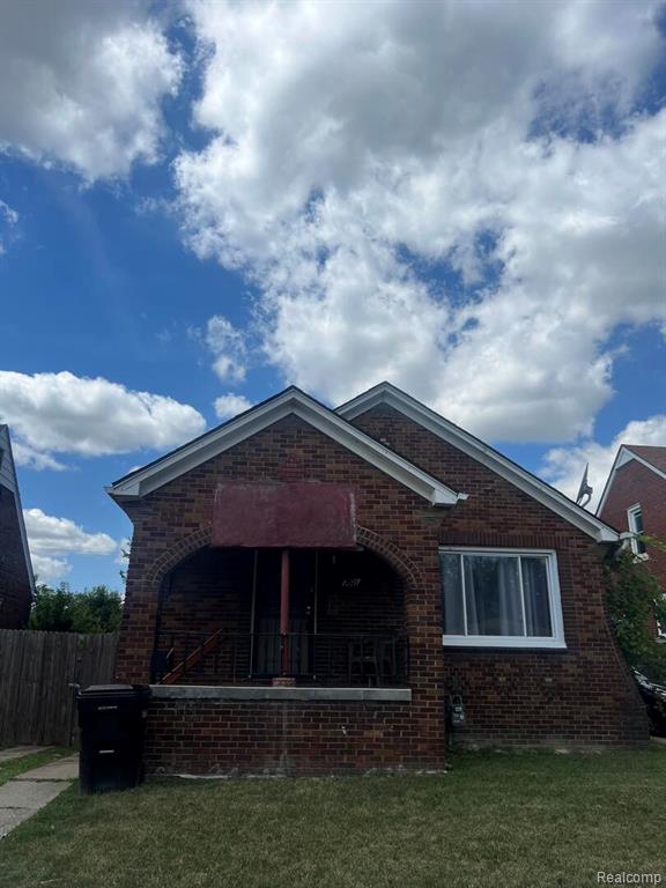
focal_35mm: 26
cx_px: 333
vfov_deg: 67.3
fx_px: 667
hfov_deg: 53.1
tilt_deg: +18.8
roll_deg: -0.8
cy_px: 444
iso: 50
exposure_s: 1/6993
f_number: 1.5
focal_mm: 5.7
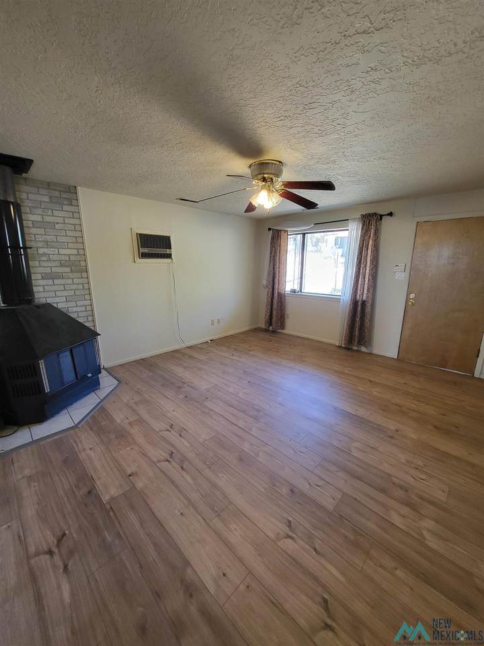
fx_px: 242
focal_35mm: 13
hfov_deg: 89.9
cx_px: 242
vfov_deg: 106.2
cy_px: 323
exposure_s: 1/60
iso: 250
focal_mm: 1.74
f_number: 2.2
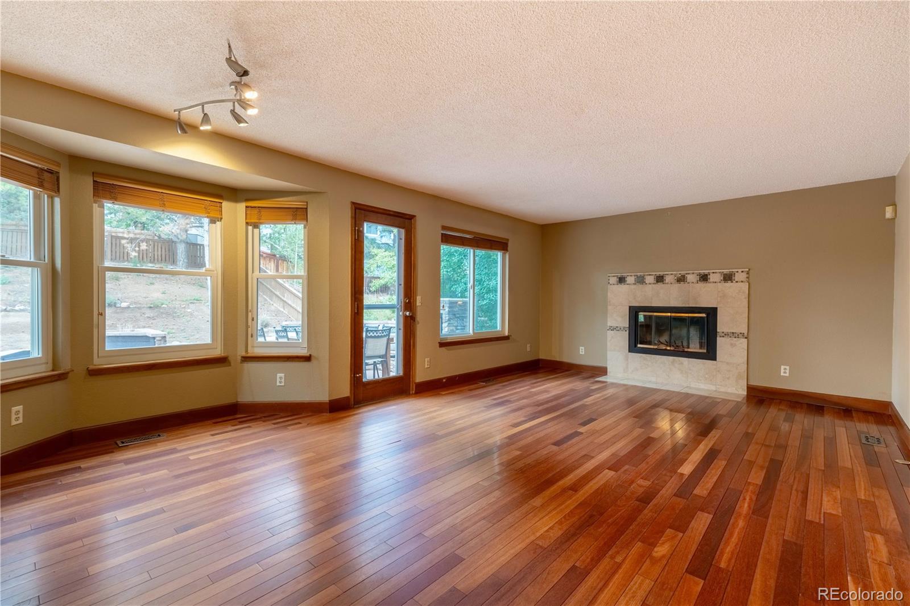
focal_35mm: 16
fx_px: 404
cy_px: 303
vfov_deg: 73.7
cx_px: 455
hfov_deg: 96.7
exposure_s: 1/500
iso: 800
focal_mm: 16
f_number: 8
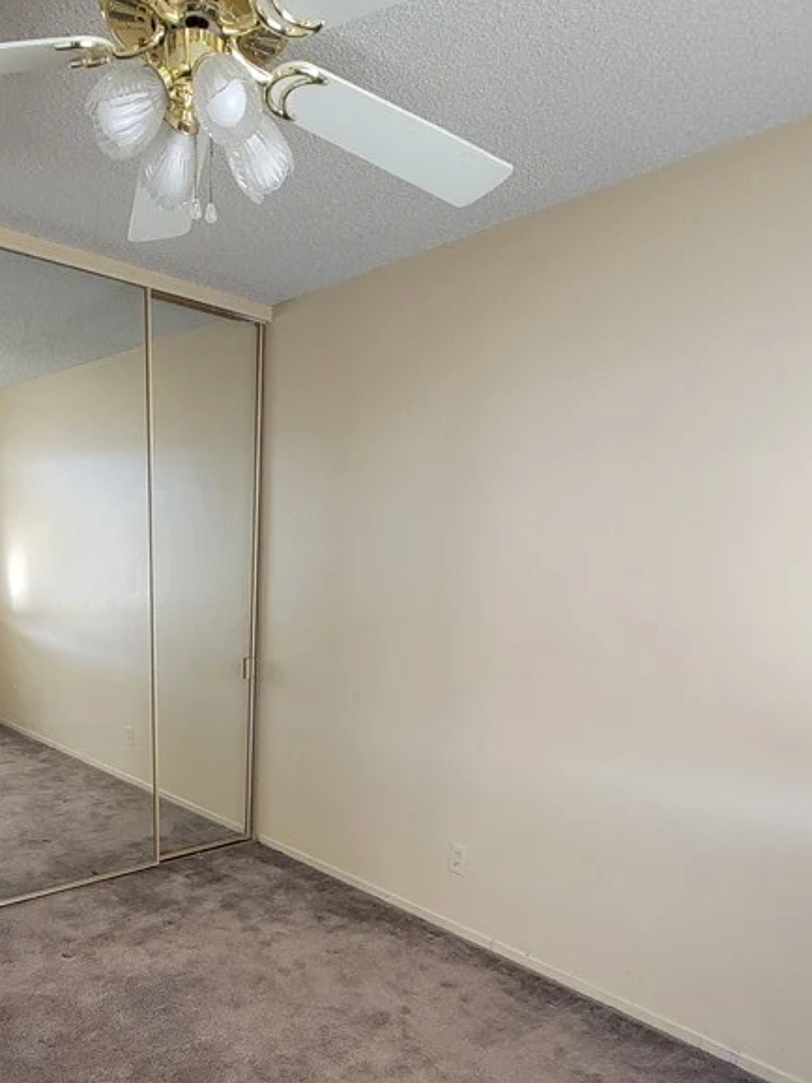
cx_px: 296
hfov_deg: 58.0
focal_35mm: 23
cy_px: 804
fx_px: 720
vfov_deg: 69.4
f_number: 2.2
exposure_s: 1/40
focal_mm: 2.2
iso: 400
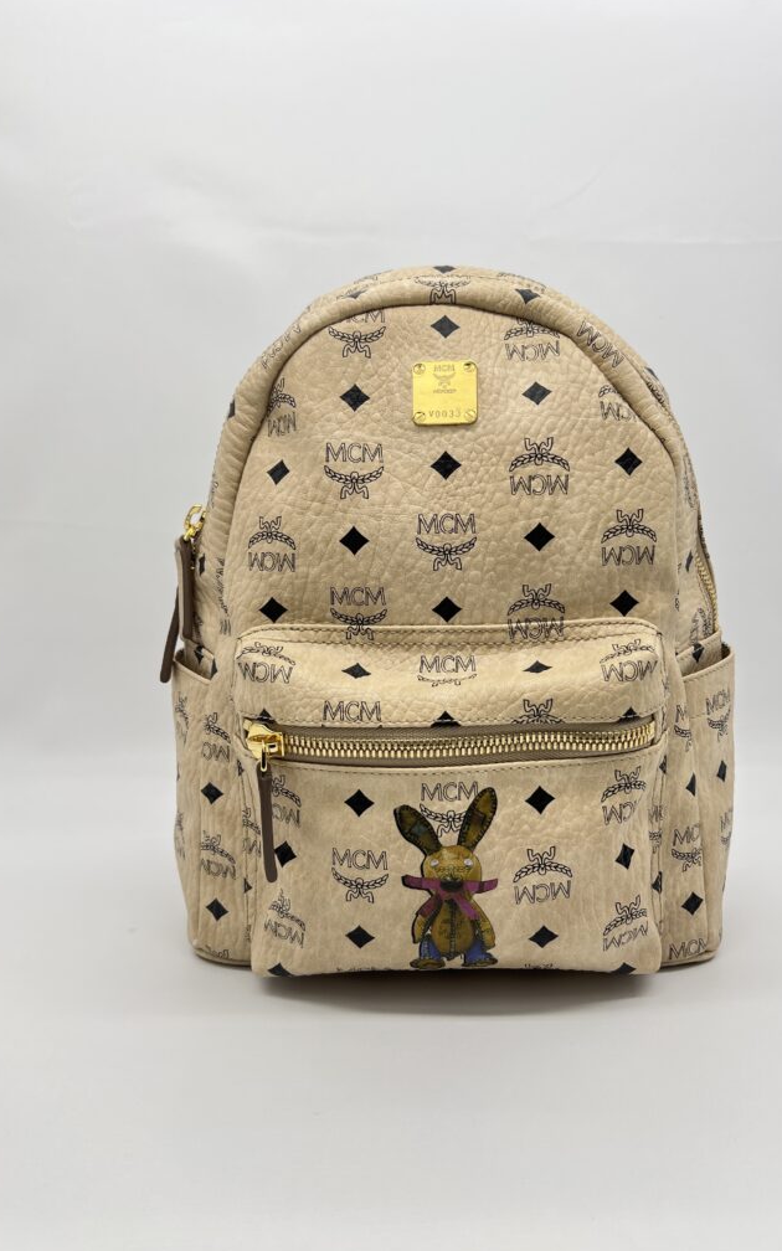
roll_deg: +0.5
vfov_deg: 66.5
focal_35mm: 28
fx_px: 955
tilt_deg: -4.6
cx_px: 441
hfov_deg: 44.4
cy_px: 632
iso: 40
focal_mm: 5.7
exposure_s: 1/155
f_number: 1.5
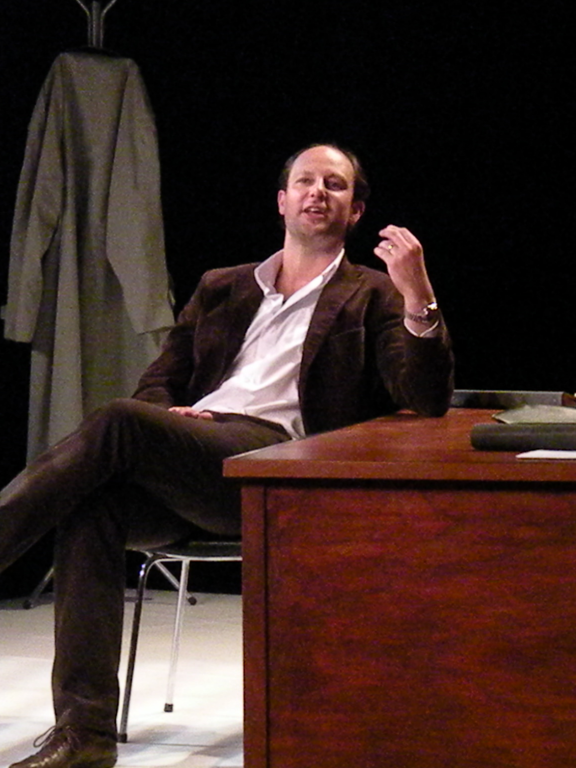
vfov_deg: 13.4
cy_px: 384
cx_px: 275
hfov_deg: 10.1
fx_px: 3263
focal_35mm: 147
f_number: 5.6
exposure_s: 1/160
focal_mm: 19.4
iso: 3200
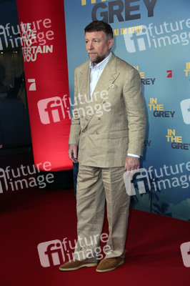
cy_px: 143
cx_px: 95
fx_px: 555
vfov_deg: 28.9
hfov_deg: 19.4
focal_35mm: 70
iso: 800
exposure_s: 1/160
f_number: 5.6
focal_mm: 70
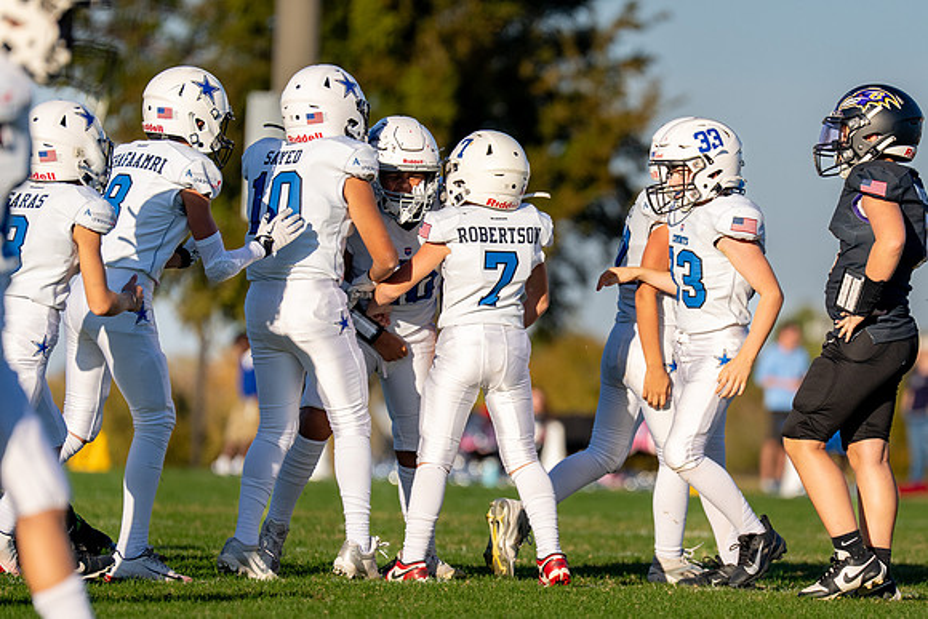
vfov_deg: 3.8
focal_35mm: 365
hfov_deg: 5.6
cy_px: 340
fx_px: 9412
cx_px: 592
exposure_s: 1/4000
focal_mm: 200
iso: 200
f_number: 2.8
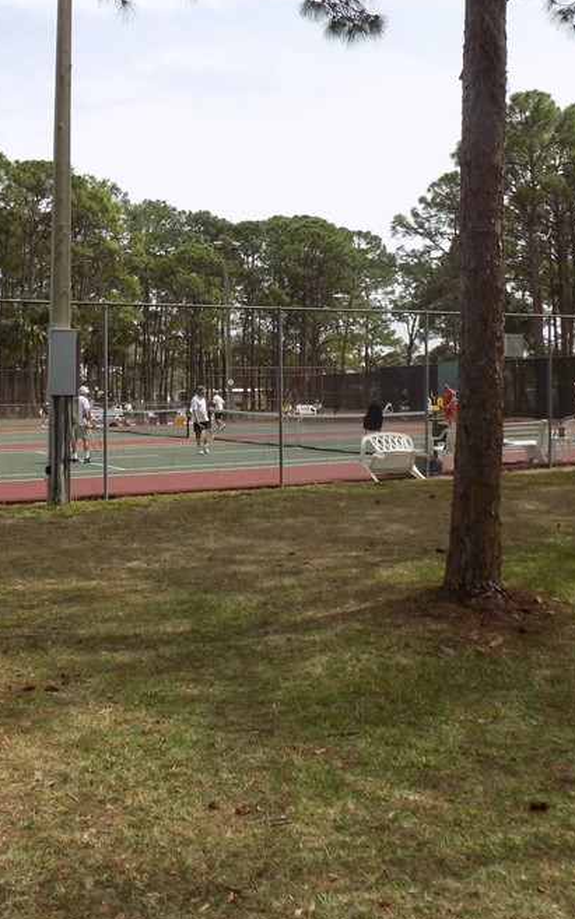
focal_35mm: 38
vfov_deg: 51.4
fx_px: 952
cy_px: 411
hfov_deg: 33.6
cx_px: 281
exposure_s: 1/800
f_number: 3.1
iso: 80
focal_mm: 4
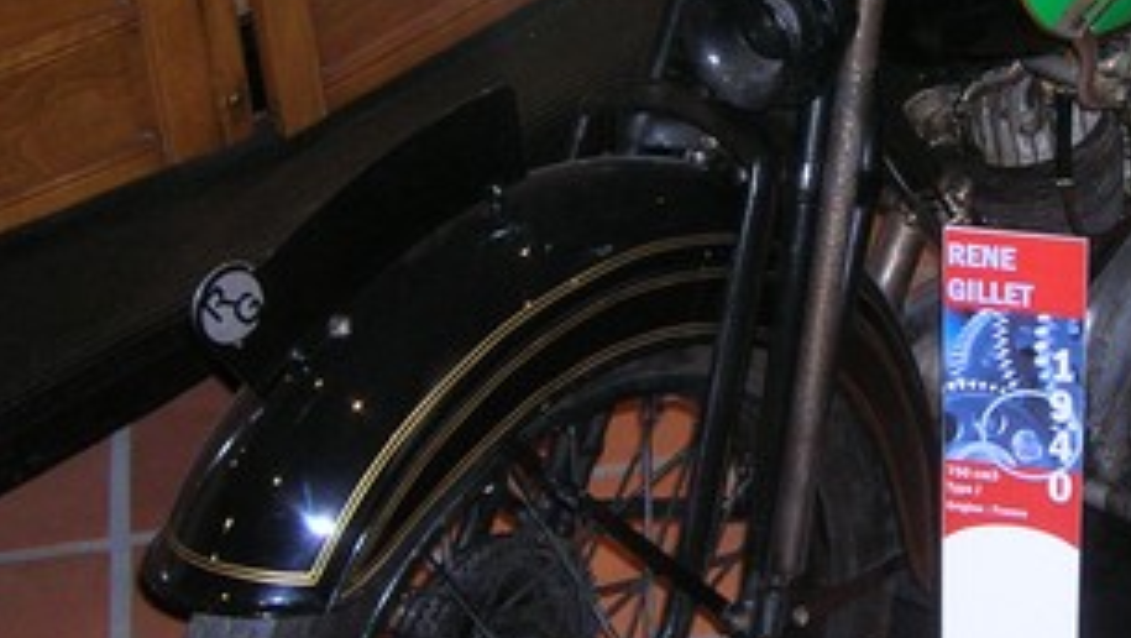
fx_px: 2581
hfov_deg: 24.2
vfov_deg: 14.1
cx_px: 955
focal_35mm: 86
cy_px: 221
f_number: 2.9
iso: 91
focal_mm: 5.7
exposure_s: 1/60.1
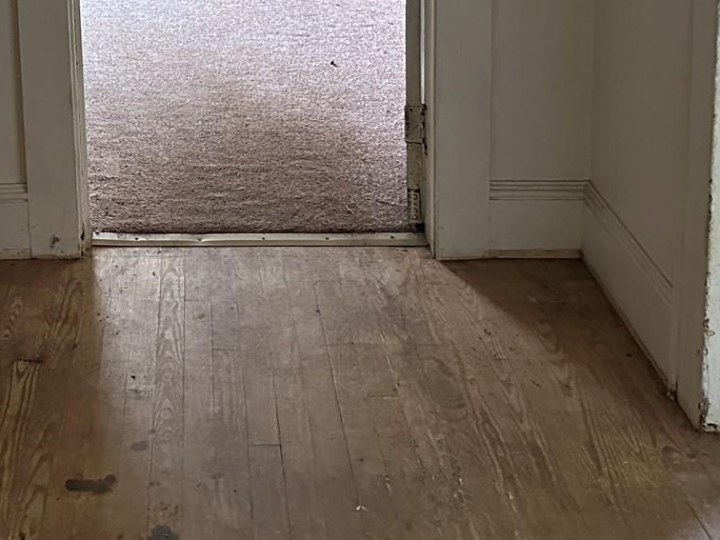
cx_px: 97
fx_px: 1352
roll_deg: +1.5
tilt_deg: -11.7
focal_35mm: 65
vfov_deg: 21.6
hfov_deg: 28.8
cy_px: -30
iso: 800
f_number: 1.78
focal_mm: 6.86
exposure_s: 1/60
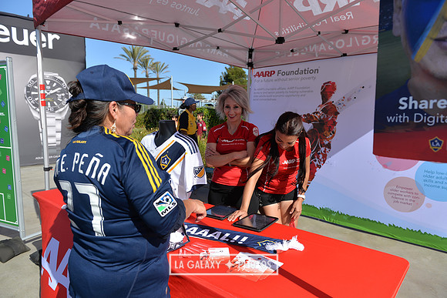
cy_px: 149
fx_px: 298
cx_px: 224
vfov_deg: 53.2
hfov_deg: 73.7
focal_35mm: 24
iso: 100
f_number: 4.5
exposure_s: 1/1000
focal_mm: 24
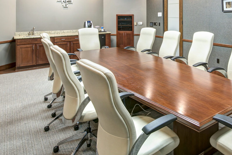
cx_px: 179
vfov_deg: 39.4
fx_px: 200
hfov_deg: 56.7
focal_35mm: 31
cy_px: 16
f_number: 7.1
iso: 100
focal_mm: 16
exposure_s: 1/3.33
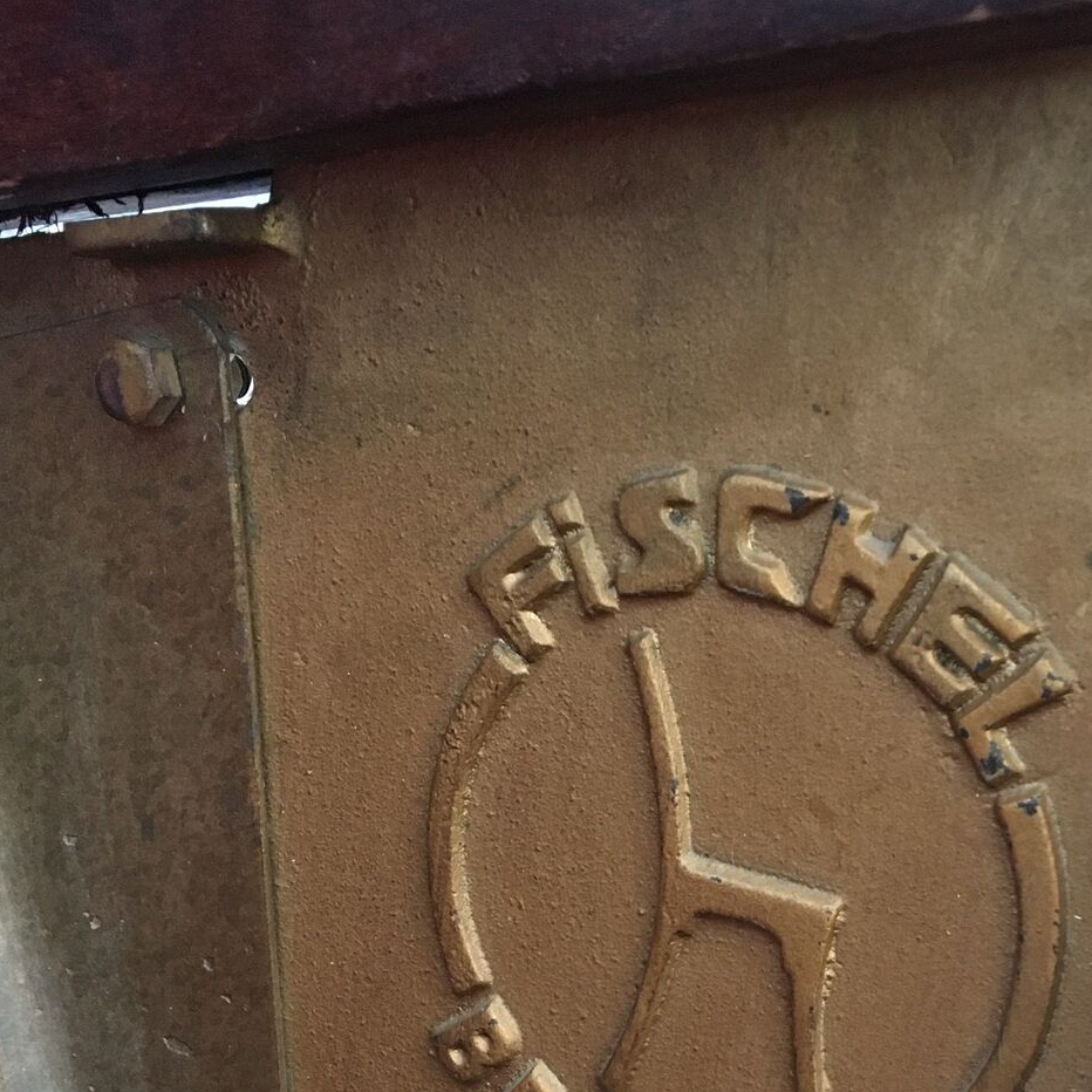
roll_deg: -5.8
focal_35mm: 55
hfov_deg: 31.0
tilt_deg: -26.4
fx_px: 1963
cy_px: 1005
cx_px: 621
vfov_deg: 29.6
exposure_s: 1/33
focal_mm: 4.15
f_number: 2.2
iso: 250
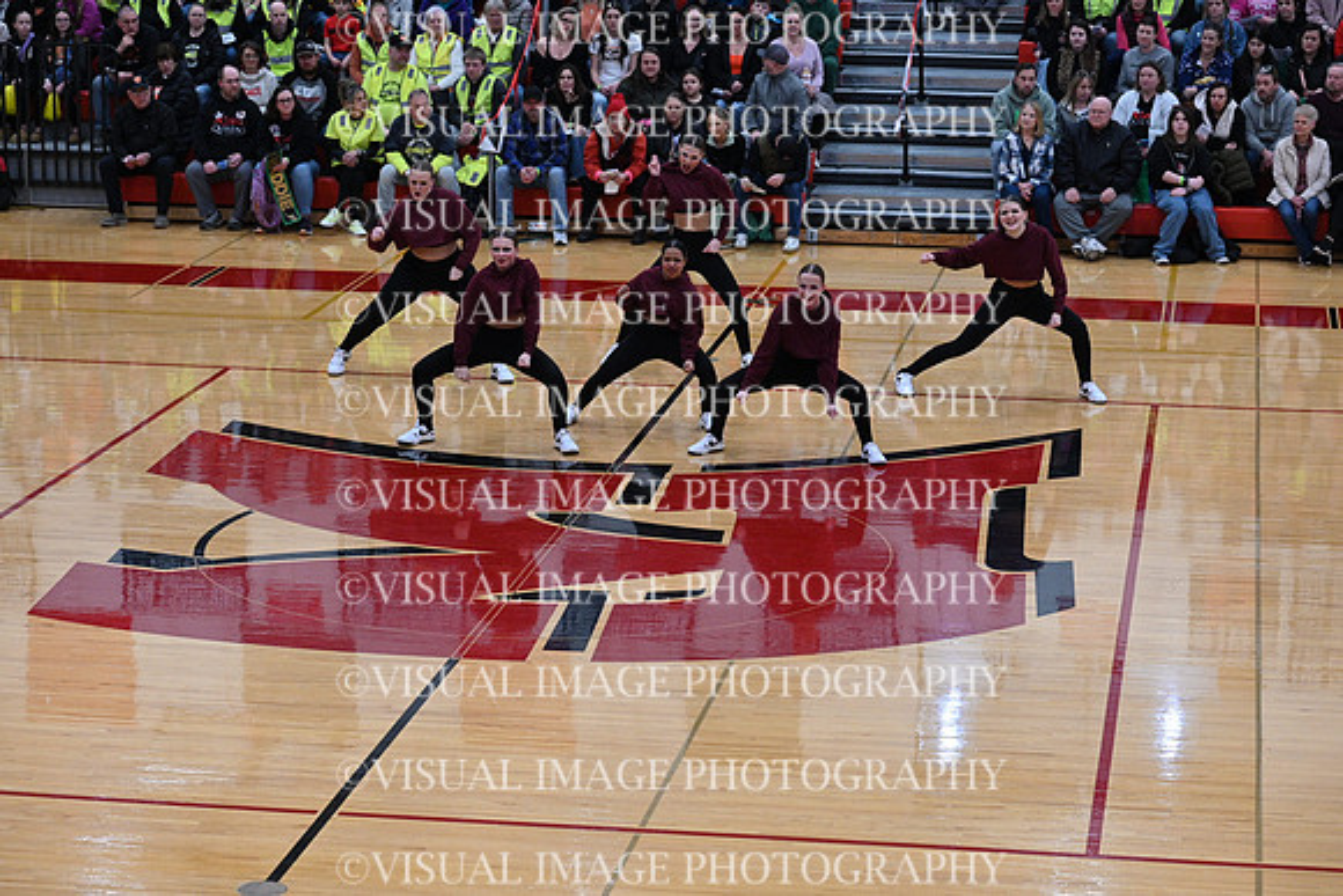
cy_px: 448
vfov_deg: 14.9
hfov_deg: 22.1
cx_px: 672
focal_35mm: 92
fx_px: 3433
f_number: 4
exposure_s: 1/400
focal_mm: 92
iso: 4000
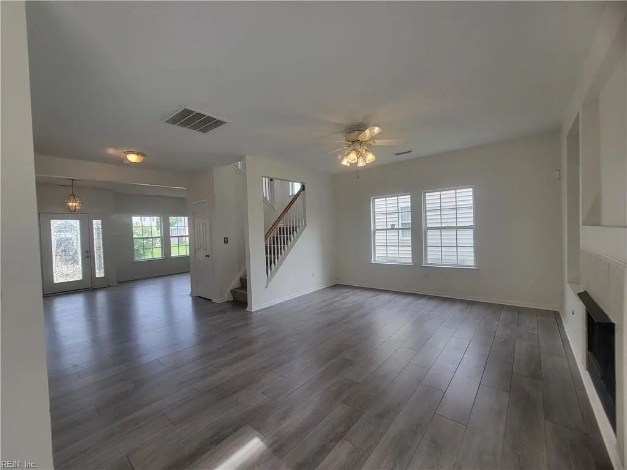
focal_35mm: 13
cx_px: 314
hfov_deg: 106.2
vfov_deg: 89.9
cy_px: 235
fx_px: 235
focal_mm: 2.2
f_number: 2.2
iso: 64
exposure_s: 1/120
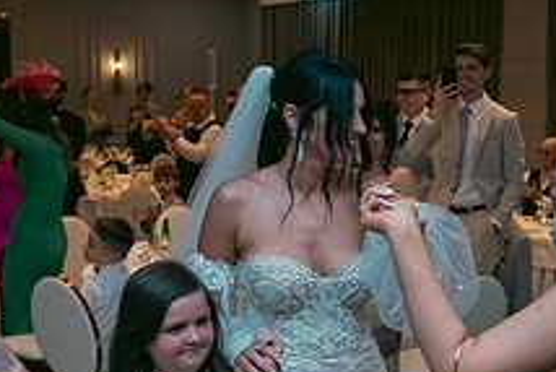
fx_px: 1005
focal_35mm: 65
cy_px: 248
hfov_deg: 30.8
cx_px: 343
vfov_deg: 20.9
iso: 800
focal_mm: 24
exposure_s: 1/160
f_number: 3.5
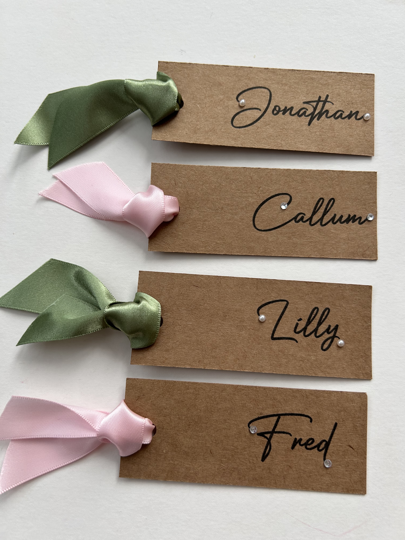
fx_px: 406
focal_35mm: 26
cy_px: 270
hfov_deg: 53.1
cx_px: 202
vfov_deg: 67.3
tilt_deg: -80.8
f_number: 1.5
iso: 50
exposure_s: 1/780
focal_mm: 5.7
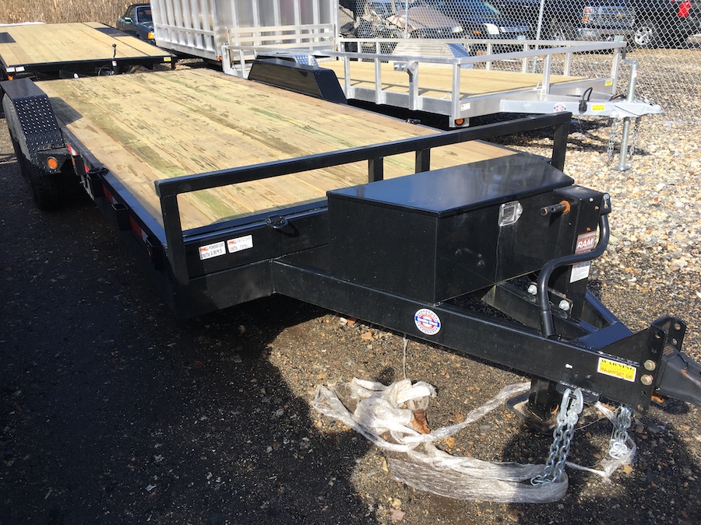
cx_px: 350
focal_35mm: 29
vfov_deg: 48.2
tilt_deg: -23.6
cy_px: 262
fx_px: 587
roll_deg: +0.4
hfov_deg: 61.7
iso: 25
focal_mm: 4.15
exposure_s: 1/739
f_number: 2.2
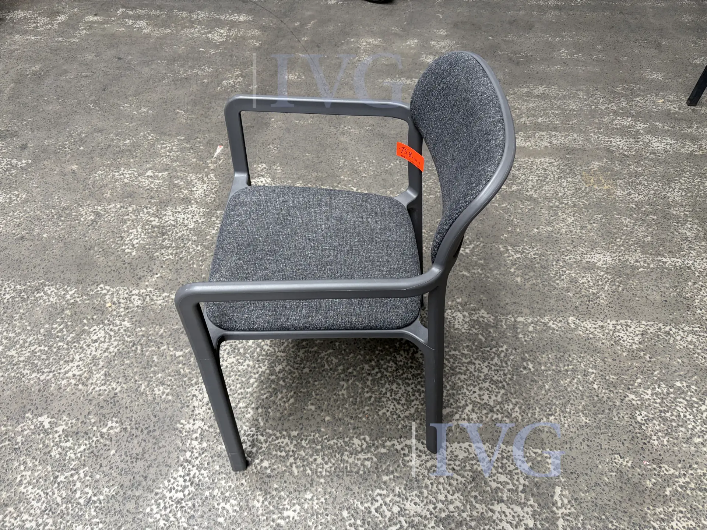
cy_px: 265
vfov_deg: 53.1
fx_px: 531
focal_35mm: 26
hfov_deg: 67.3
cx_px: 354
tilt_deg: -48.4
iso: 125
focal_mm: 5.96
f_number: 1.6
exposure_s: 1/63
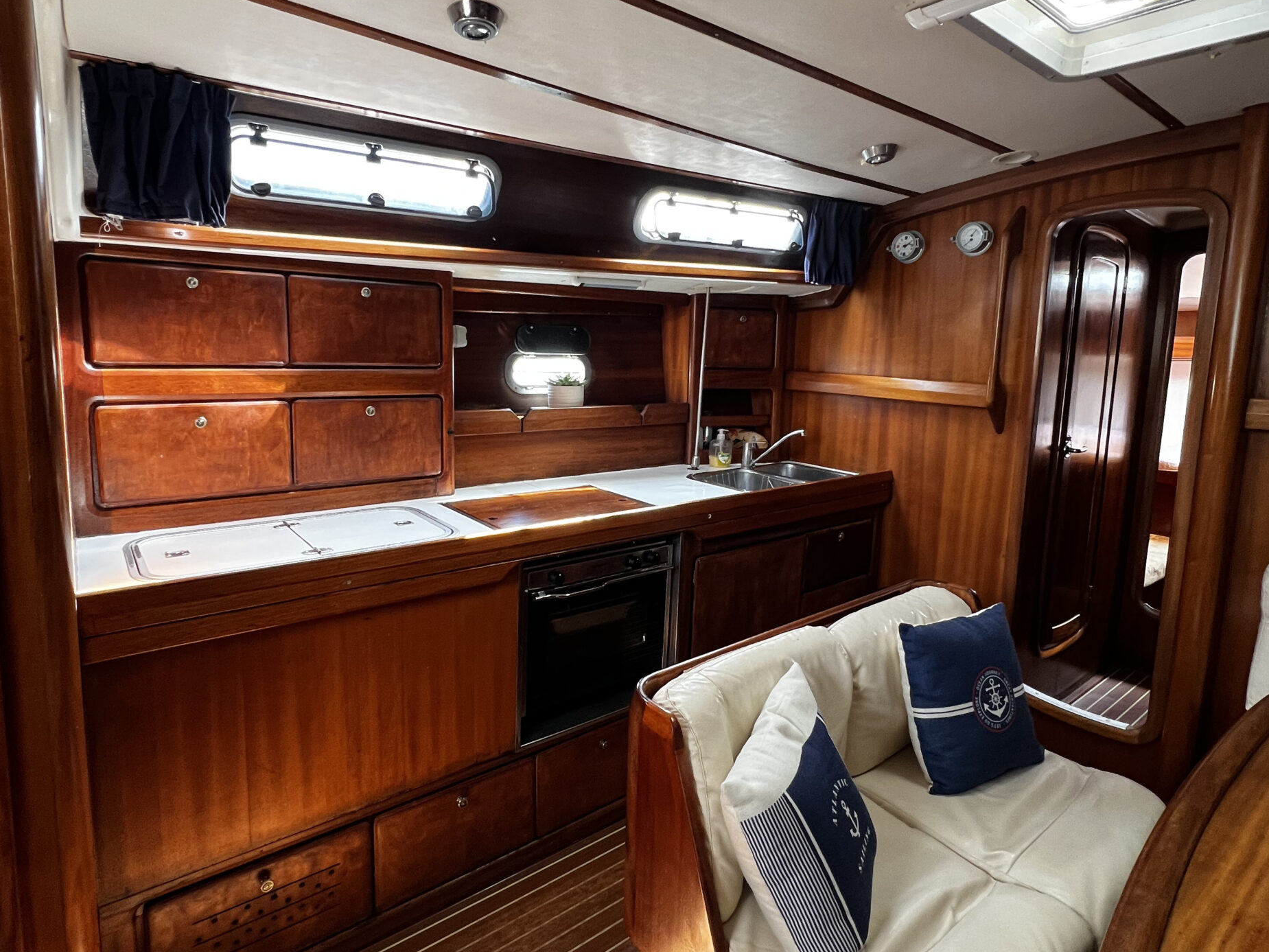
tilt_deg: -5.9
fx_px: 660
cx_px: 625
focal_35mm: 18
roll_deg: -1.0
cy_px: 437
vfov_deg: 71.5
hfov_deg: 87.7
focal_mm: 1.57
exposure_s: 1/99
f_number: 1.8
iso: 160
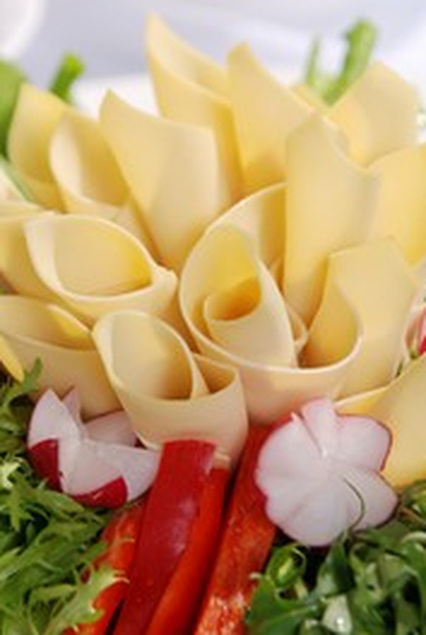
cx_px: 116
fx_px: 4138
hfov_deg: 5.9
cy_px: 245
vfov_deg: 8.8
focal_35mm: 234
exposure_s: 1/125
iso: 100
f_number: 5
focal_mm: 75
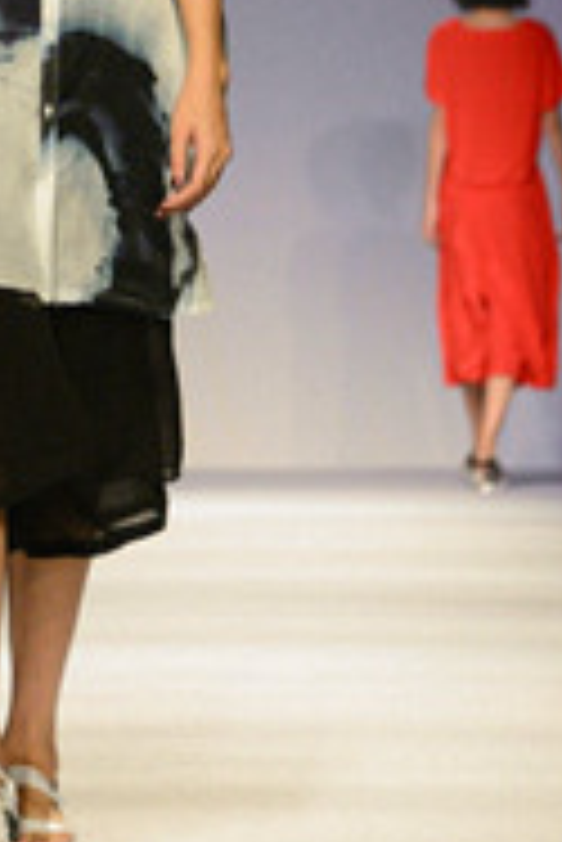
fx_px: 6731
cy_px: 41
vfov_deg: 7.1
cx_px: 16
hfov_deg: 4.8
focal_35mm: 288
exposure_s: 1/500
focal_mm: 135
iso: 1250
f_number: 5.6
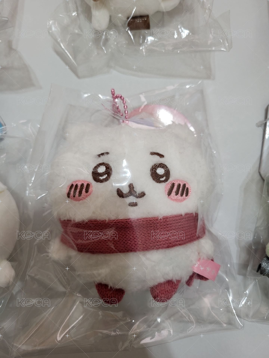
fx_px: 269
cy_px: 179
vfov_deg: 67.3
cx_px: 134
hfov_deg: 53.1
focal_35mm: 26
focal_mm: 5.4
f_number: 1.8
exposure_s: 1/40
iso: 200
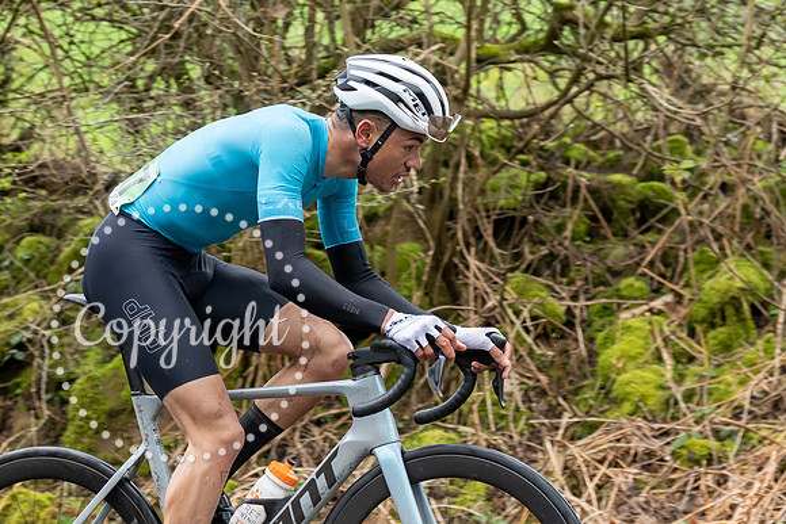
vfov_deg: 10.4
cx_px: 363
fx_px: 2886
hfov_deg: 15.5
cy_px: 223
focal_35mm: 132
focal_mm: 70
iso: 1600
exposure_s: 1/1000
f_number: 3.5
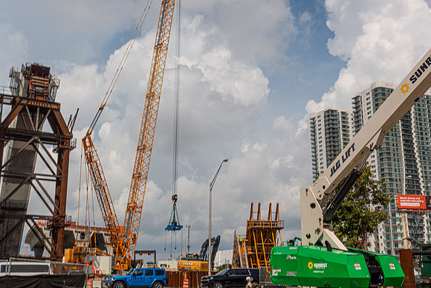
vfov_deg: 30.5
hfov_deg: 44.5
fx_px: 527
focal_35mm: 44
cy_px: 144
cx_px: 216
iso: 125
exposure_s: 1/160
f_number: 6.3
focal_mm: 16.17
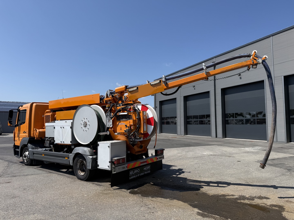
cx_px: 147
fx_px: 204
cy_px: 110
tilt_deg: +4.5
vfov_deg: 56.8
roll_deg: +0.1
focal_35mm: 24
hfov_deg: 71.6
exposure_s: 1/5319
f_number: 1.78
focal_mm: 6.76
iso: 80
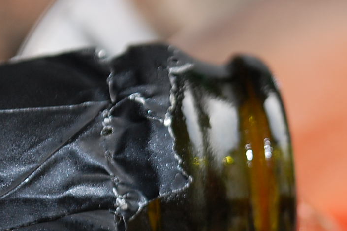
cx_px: 319
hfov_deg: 11.6
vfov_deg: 7.8
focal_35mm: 176
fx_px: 1696
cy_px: 223
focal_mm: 55
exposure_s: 1/60
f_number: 5.6
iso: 400
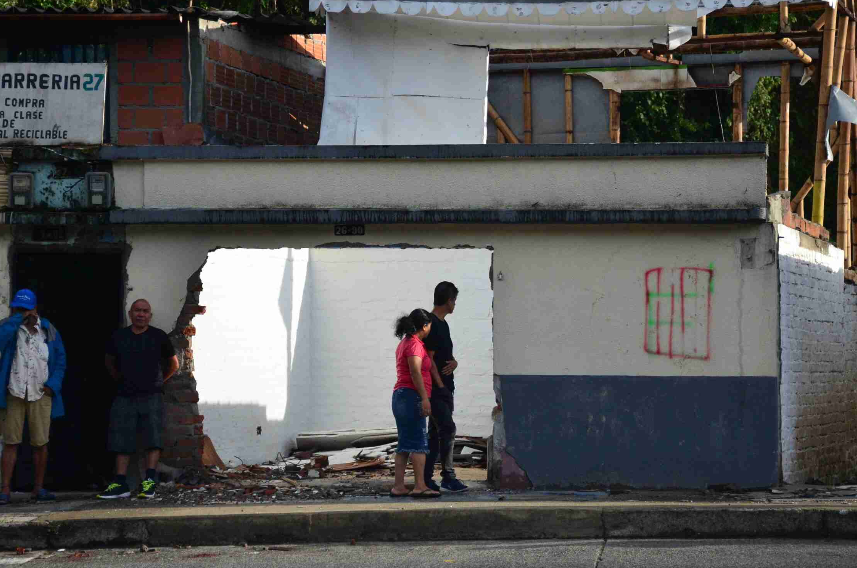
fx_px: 2709
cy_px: 261
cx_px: 432
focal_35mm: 114
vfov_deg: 12.0
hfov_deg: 18.0
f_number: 5.6
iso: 800
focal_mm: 66
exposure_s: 1/2000
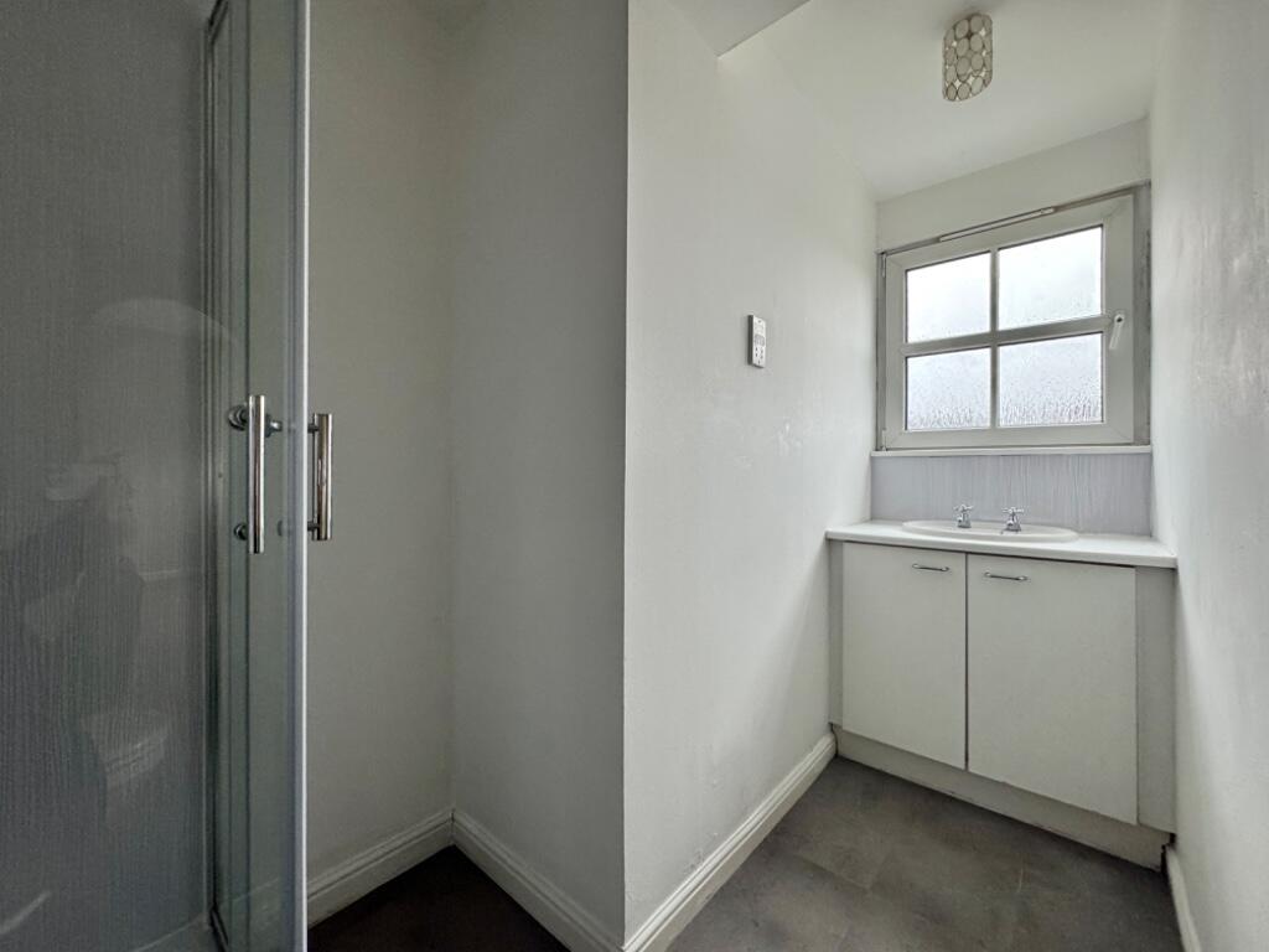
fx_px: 513
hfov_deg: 102.1
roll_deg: +0.3
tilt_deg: -0.6
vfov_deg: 85.7
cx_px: 634
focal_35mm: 14
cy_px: 476
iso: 250
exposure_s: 1/99
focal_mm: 2.22
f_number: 2.2
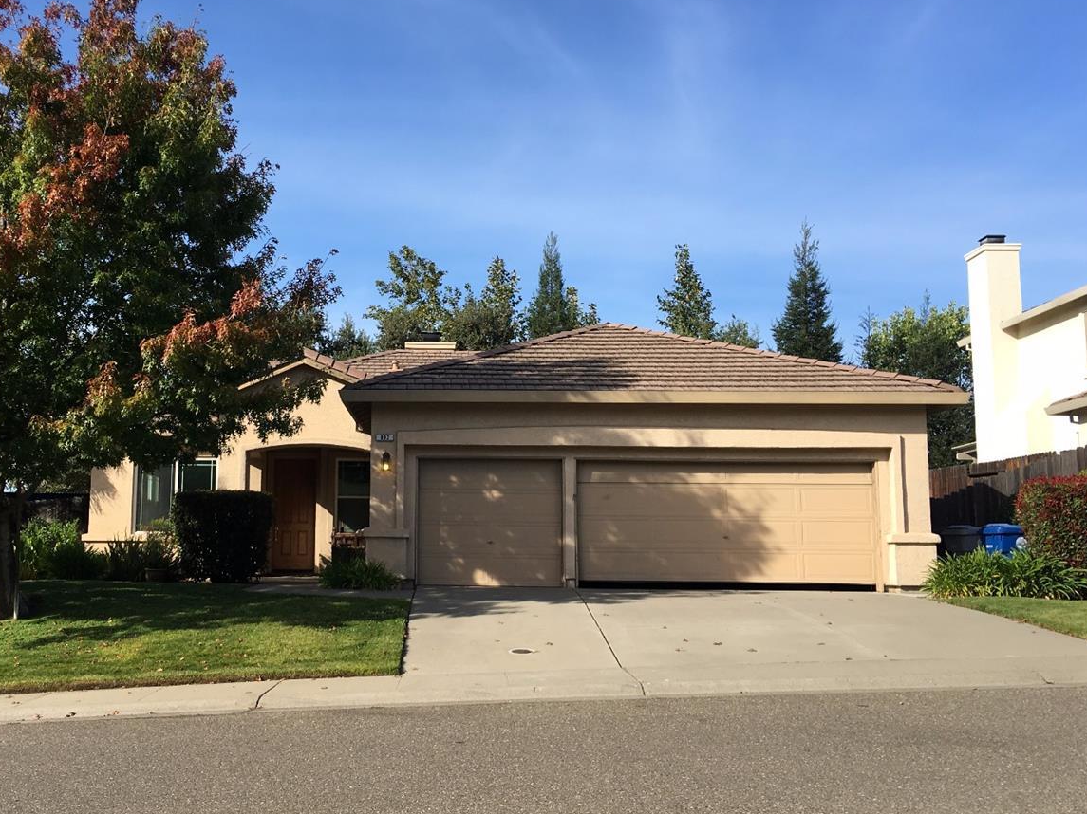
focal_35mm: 38
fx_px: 1193
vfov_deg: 37.7
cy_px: 413
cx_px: 430
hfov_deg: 48.7
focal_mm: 4.15
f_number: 2.2
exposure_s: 1/962
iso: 25
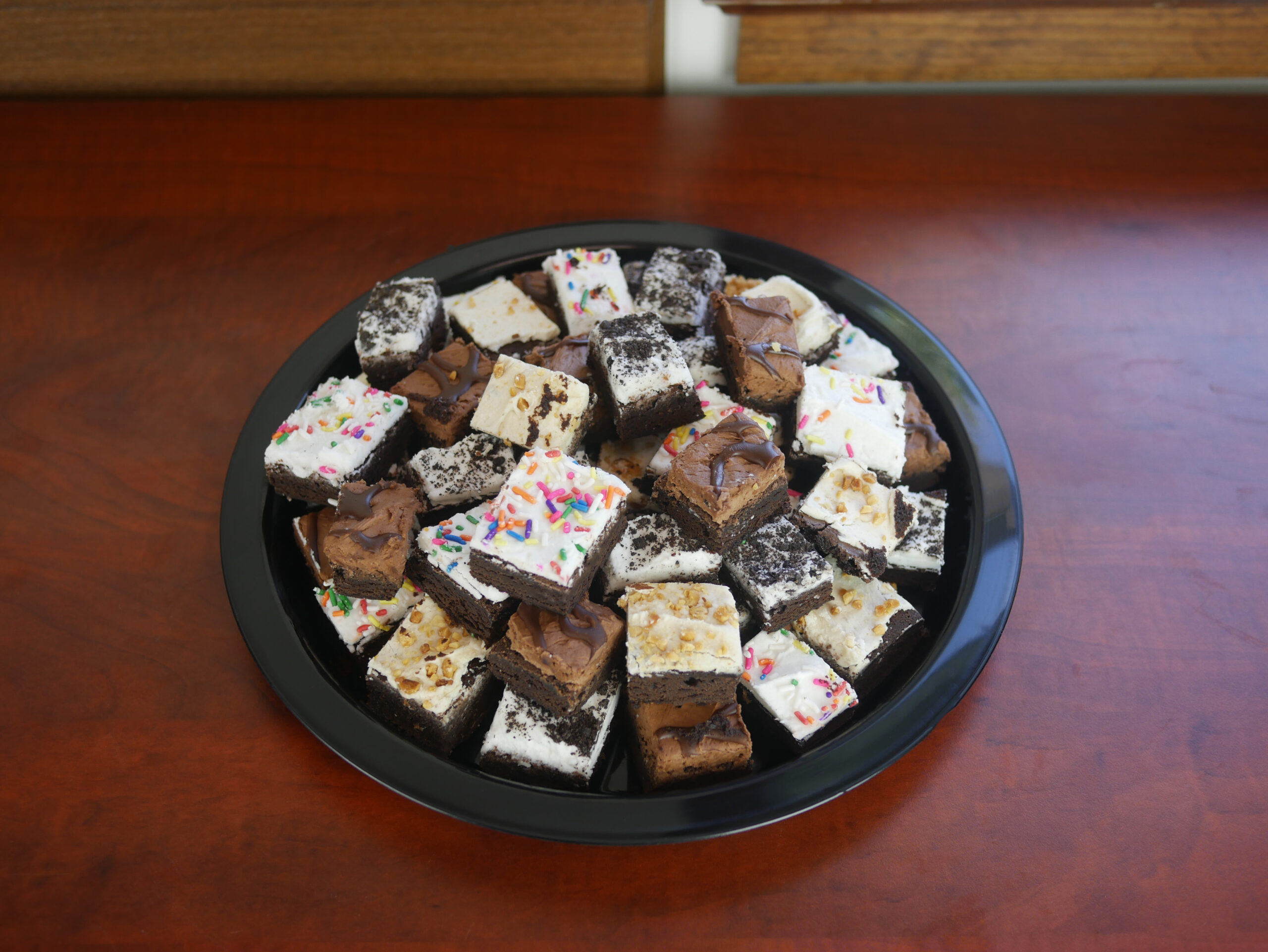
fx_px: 1466
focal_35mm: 40
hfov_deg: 46.8
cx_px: 634
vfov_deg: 36.0
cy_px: 476
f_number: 2.2
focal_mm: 20
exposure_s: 1/200
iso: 200
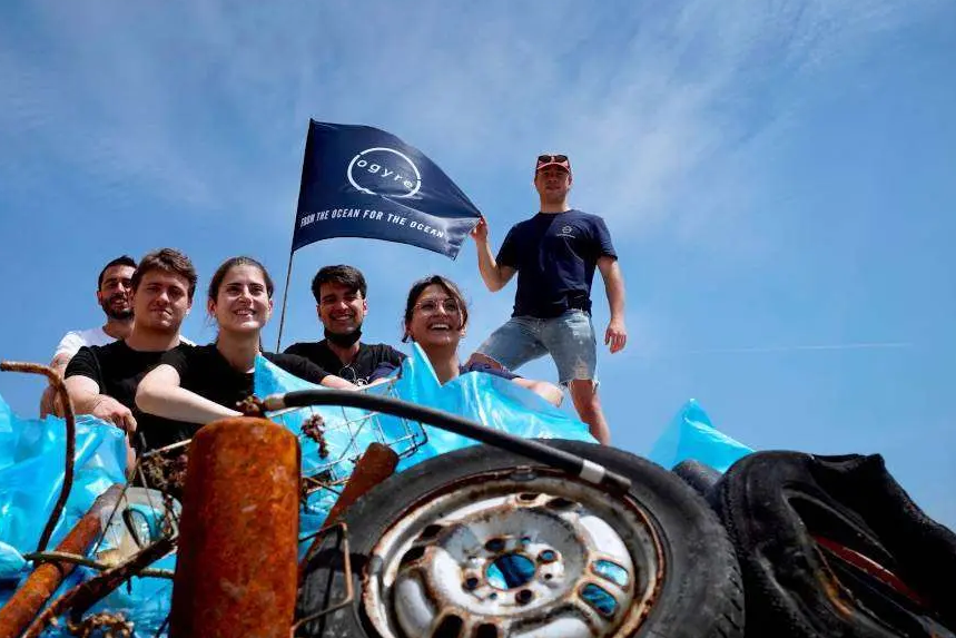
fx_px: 1169
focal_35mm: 44
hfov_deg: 44.4
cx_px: 418
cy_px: 292
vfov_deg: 30.5
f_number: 5.6
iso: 1250
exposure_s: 1/8000
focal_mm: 35
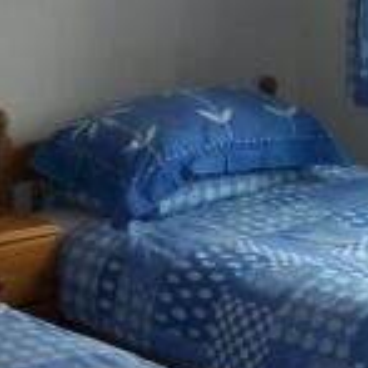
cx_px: 364
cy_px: 144
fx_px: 1431
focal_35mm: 119
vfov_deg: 14.6
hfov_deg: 14.4
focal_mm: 5.7
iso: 80
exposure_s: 1/80
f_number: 2.8
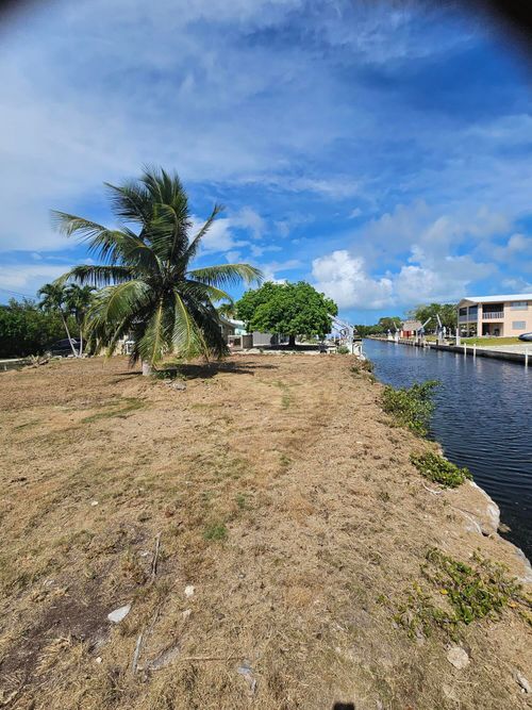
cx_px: 266
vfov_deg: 106.2
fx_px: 266
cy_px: 355
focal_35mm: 13
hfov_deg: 89.9
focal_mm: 2.2
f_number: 2.2
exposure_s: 1/3882
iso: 50
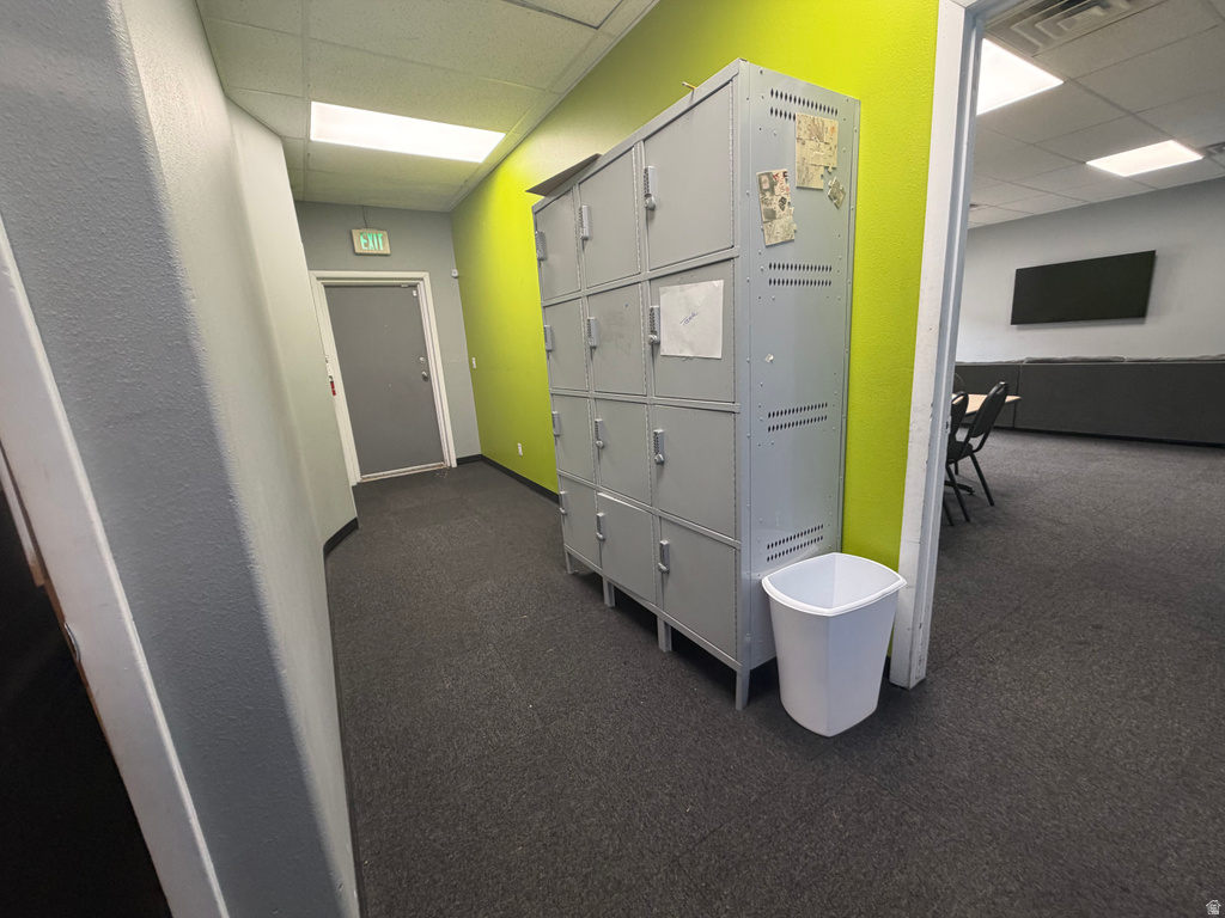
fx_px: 495
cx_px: 612
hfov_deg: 102.1
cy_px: 459
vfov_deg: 85.7
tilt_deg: -13.1
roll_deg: +4.7
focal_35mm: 14
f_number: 2.2
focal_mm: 2.22
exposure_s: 1/60
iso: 160
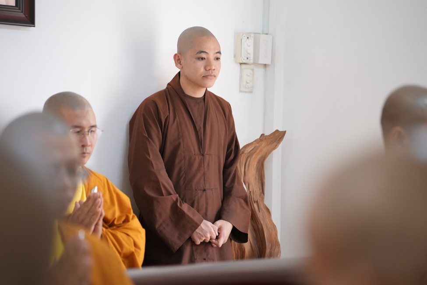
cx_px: 214
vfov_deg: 9.1
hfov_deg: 13.7
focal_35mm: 150
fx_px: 1779
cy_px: 142
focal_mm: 150
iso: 1600
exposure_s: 1/200
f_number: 2.8
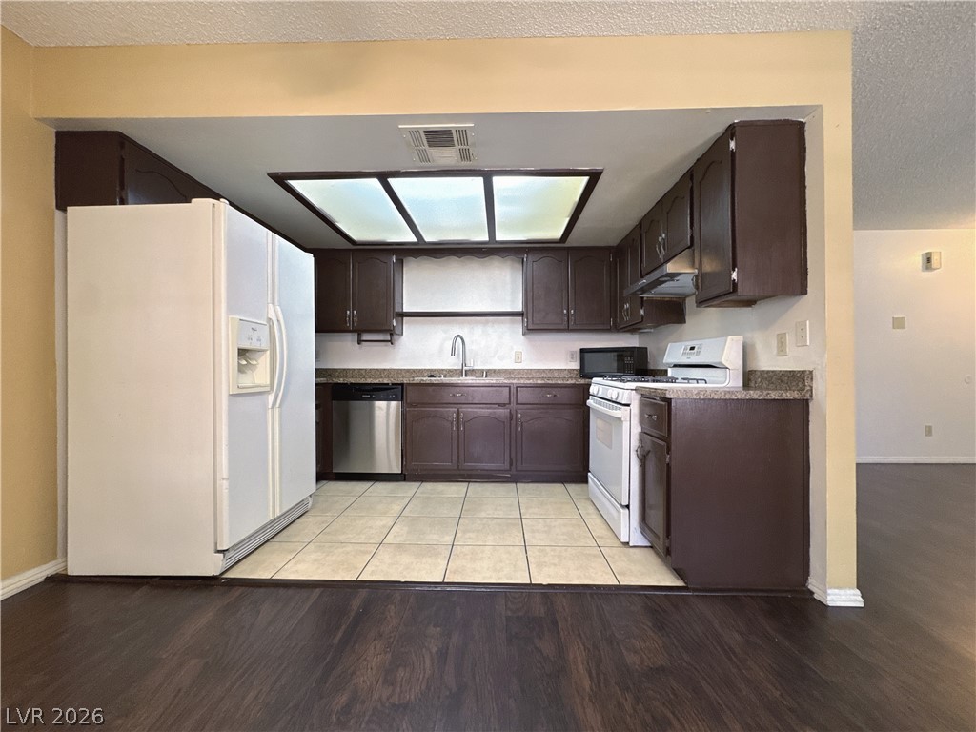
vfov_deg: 85.7
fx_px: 395
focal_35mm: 14
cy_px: 366
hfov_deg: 102.1
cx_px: 488
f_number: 2.2
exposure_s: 1/60
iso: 250
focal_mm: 2.22
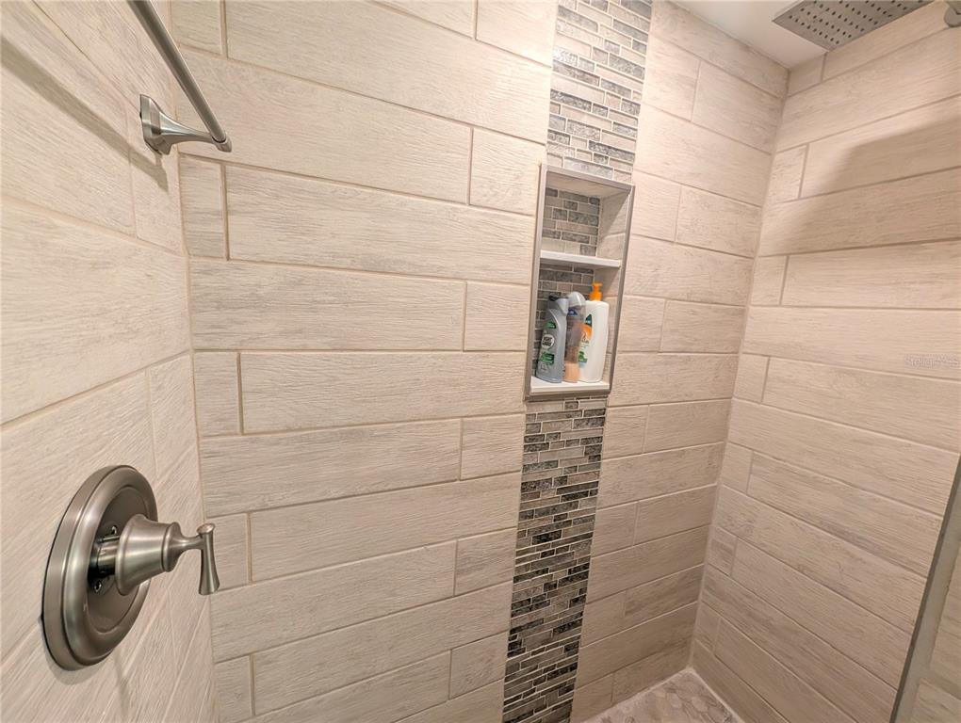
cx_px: 480
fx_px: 334
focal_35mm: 12
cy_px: 362
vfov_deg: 94.6
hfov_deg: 110.5
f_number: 1.7
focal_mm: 2.02
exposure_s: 1/60
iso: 75
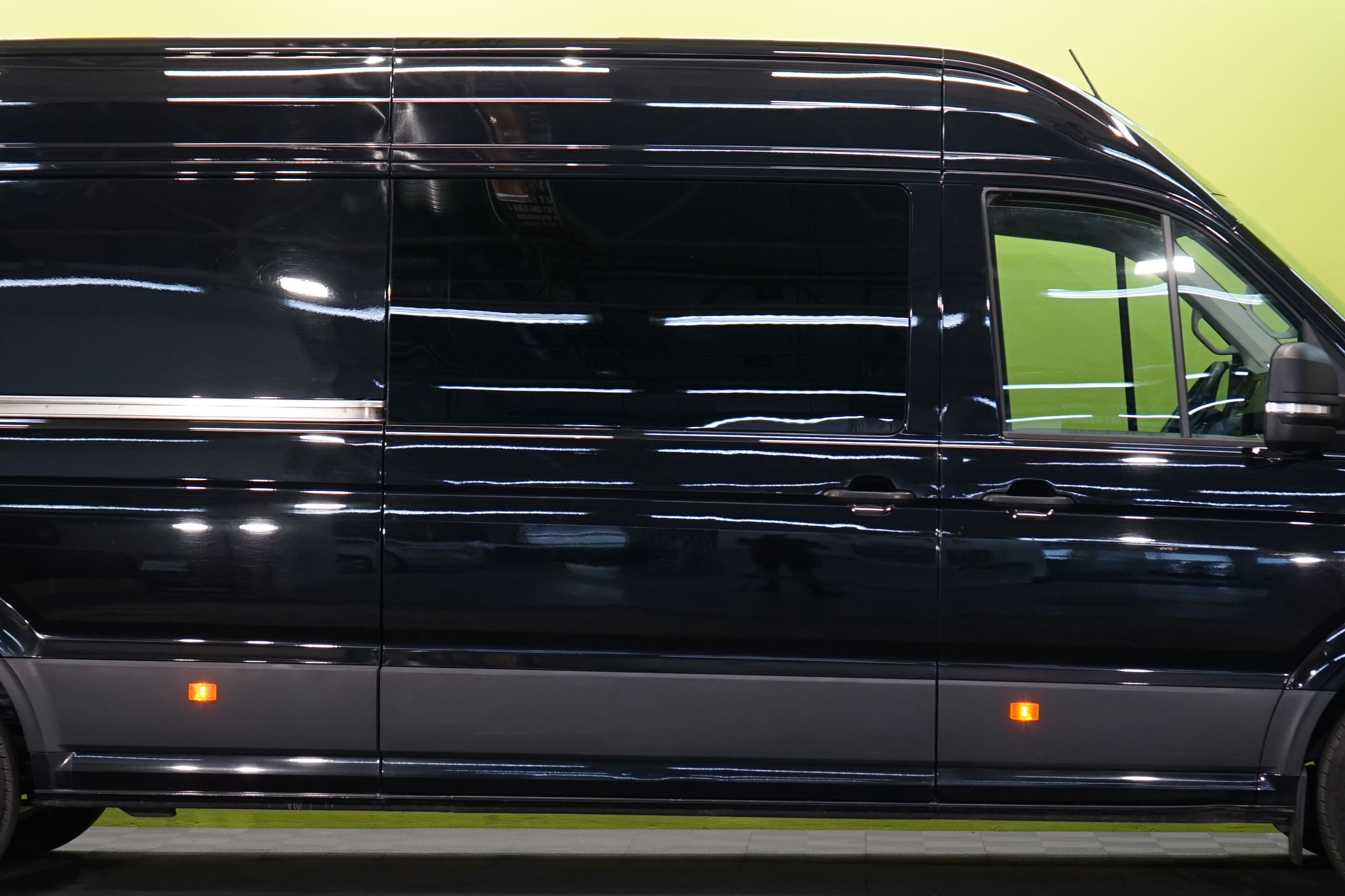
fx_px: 3848
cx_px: 596
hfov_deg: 19.8
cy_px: 576
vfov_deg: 13.3
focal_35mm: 103
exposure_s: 1/50
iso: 640
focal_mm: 53
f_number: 5
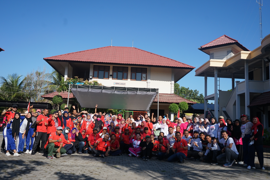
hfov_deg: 55.8
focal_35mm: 34
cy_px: 90
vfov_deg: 38.9
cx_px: 135
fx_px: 255
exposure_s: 1/3200
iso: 500
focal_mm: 34
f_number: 5
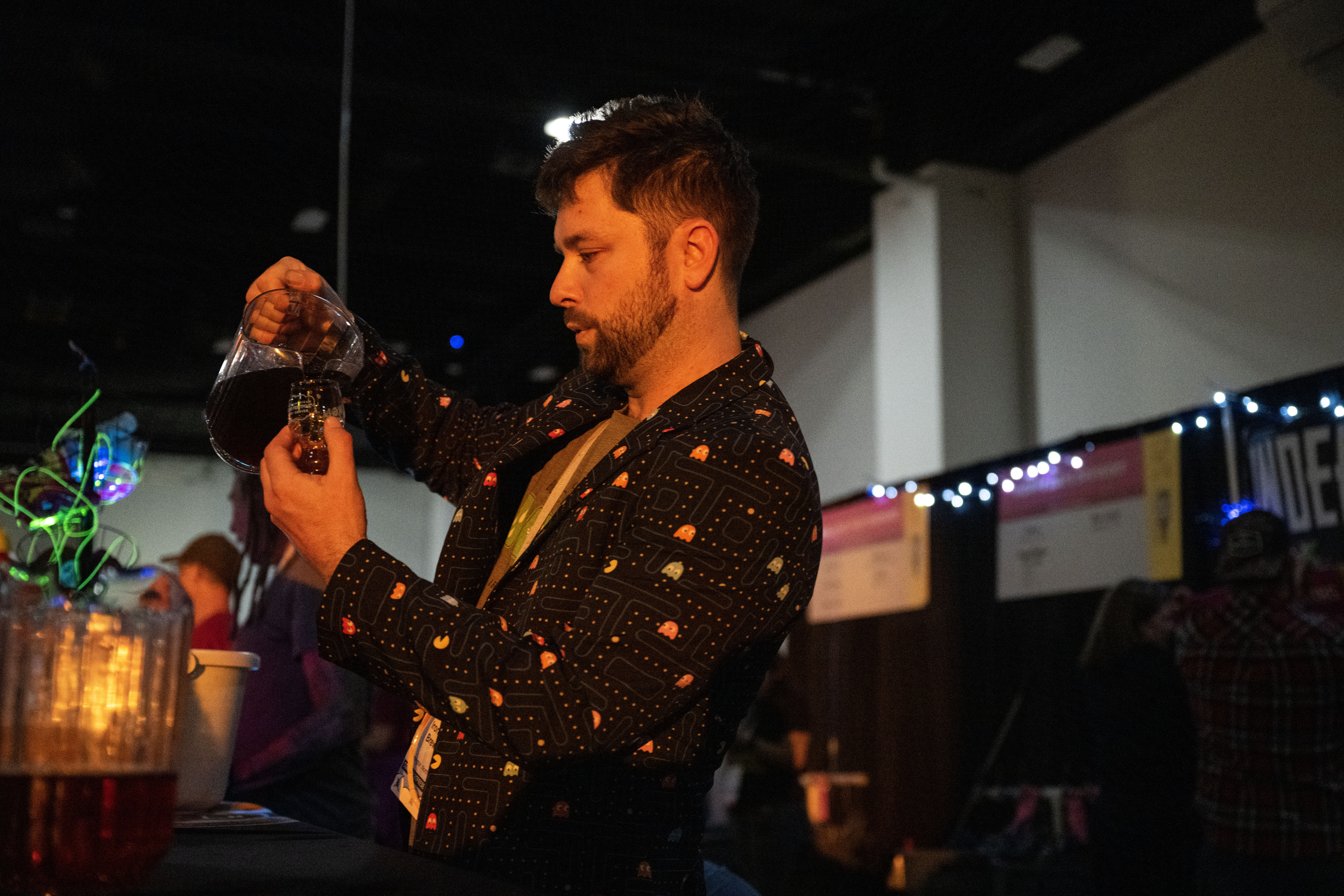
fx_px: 1568
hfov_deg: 46.4
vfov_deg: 31.9
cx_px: 672
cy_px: 448
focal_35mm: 42
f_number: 2.8
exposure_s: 1/250
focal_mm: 42
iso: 6400
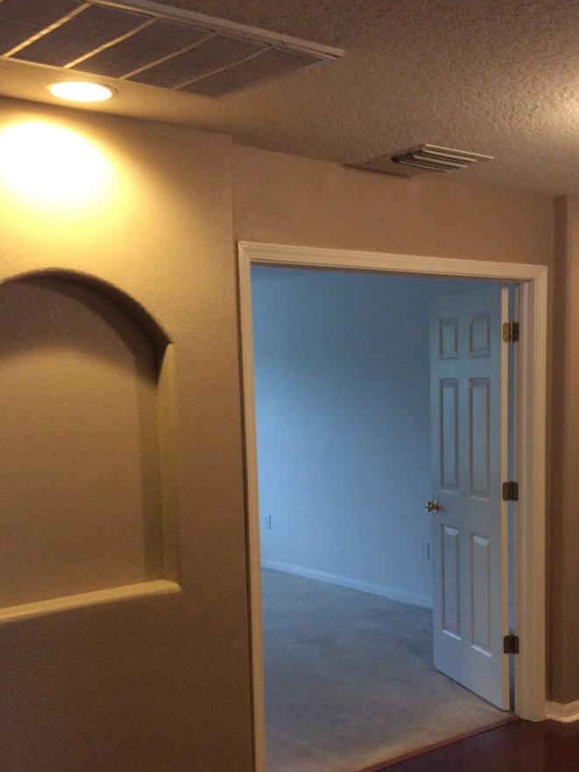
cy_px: 487
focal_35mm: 45
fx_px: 1004
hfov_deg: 32.1
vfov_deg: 41.7
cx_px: 351
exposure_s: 1/24
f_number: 2.4
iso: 250
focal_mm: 3.3
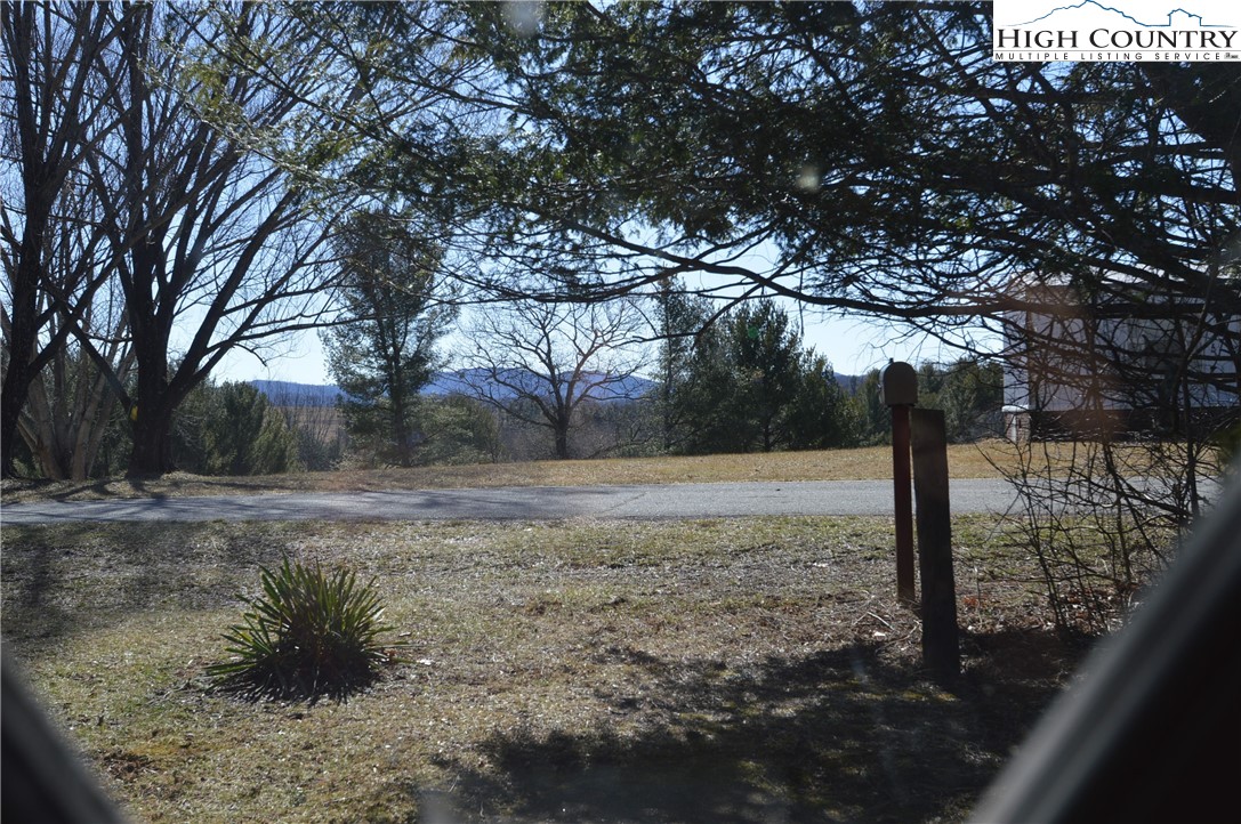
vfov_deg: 31.8
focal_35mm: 42
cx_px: 620
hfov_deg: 46.4
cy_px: 412
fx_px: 1446
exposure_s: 1/250
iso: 100
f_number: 8
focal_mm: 28
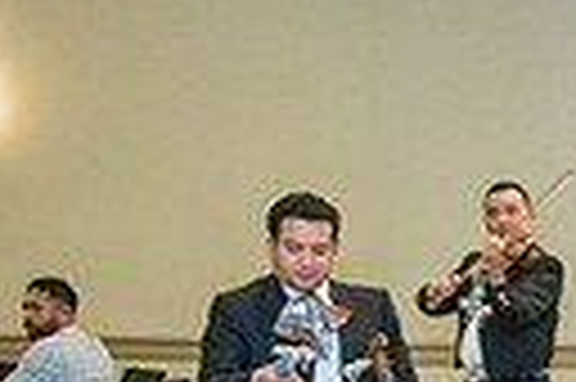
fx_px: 2317
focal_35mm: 145
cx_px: 1152
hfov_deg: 12.5
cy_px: 398
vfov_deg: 9.4
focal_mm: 32
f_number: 2.8
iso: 1600
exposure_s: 1/160
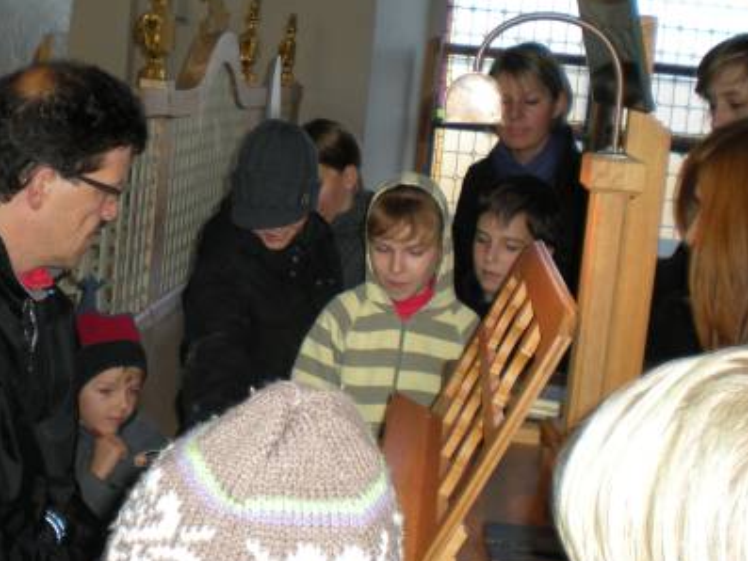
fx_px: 1102
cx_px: 255
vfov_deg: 28.5
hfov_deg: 37.1
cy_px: 209
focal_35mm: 51
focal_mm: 6.3
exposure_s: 1/60
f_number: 3.1
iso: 109
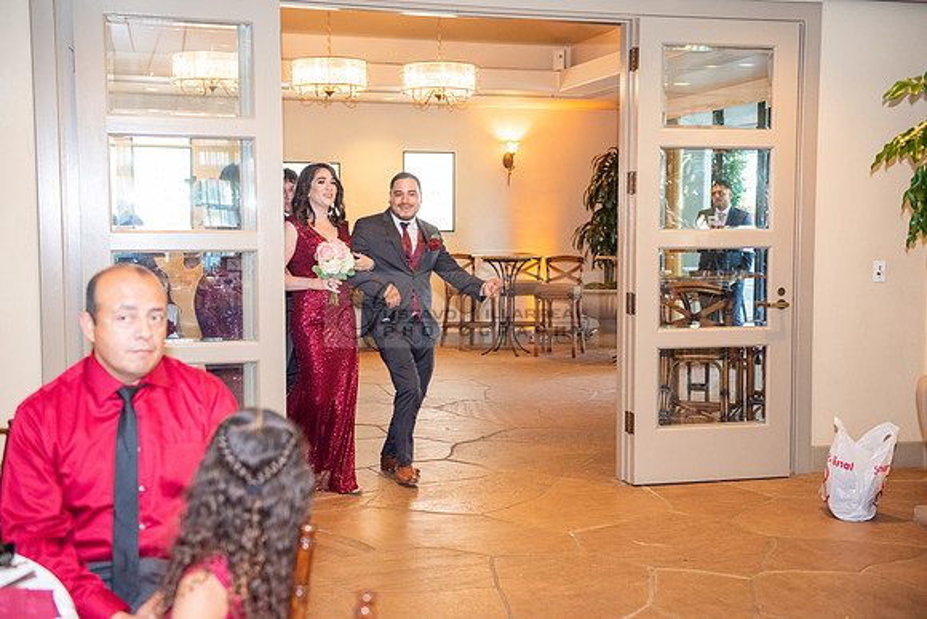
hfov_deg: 43.6
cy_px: 310
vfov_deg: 29.9
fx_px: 1159
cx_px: 464
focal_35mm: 45
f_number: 3.5
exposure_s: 1/125
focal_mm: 45
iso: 1600
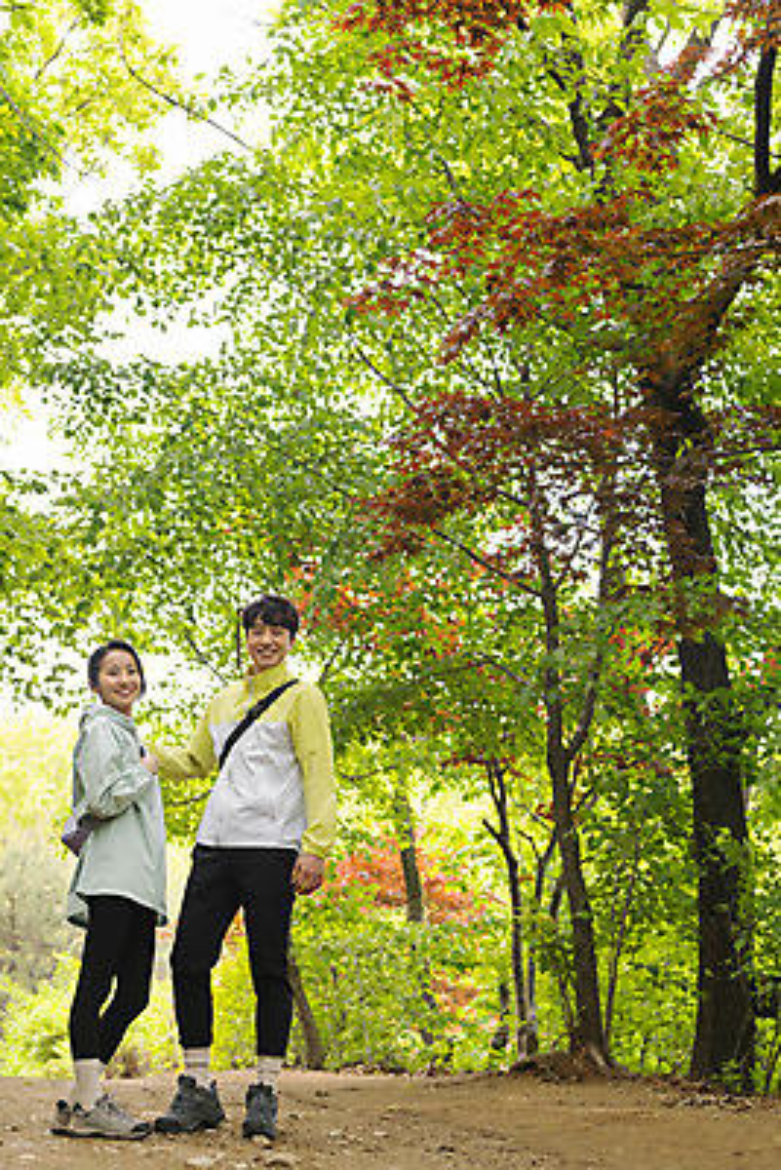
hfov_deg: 23.4
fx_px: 1886
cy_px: 585
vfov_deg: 34.5
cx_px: 390
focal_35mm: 58
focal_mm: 58
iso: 200
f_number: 4
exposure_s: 1/125
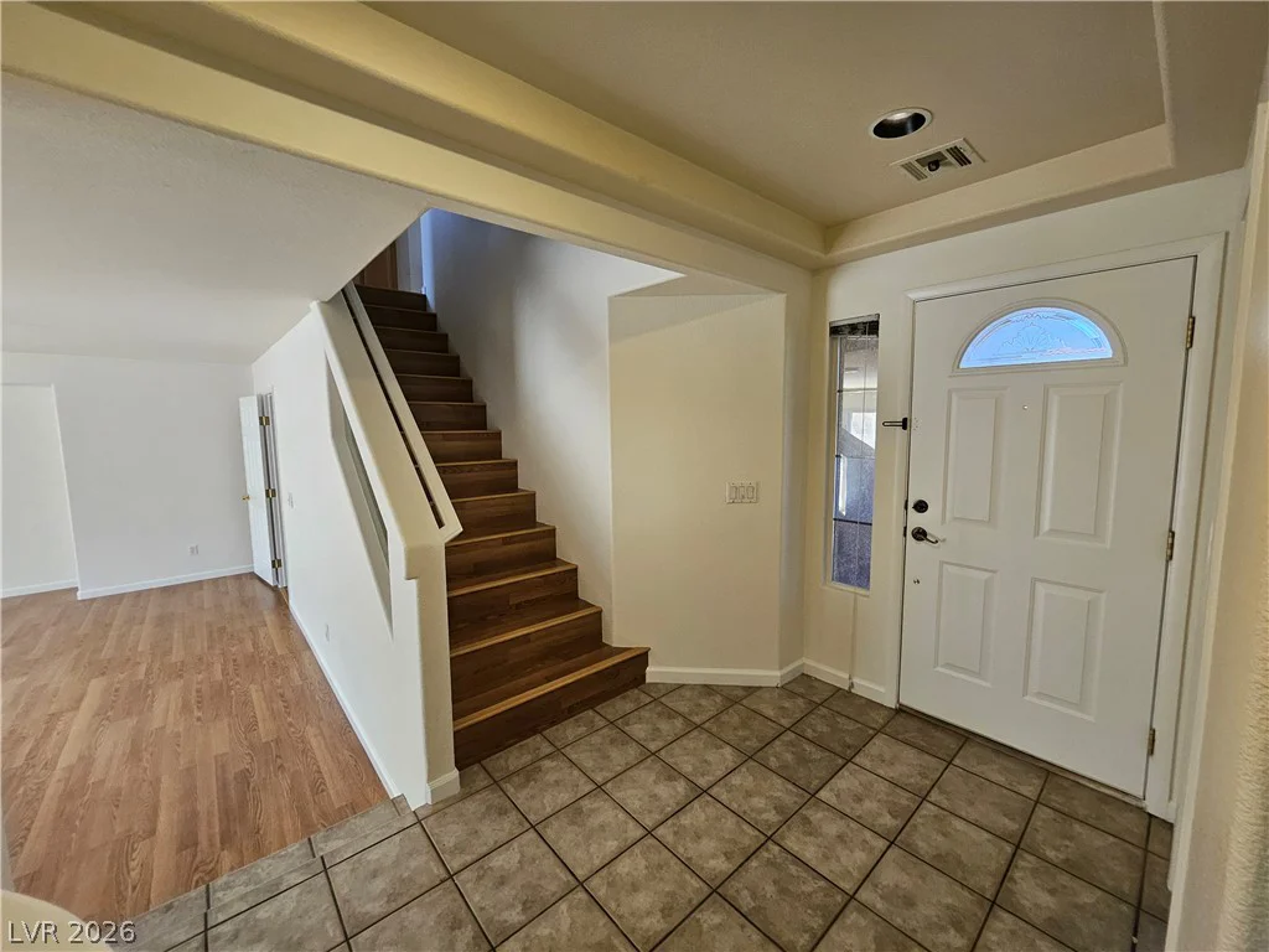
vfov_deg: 89.9
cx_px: 634
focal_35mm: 13
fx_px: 477
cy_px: 476
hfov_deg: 106.2
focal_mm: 1.7
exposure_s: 1/60
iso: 125
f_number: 2.2
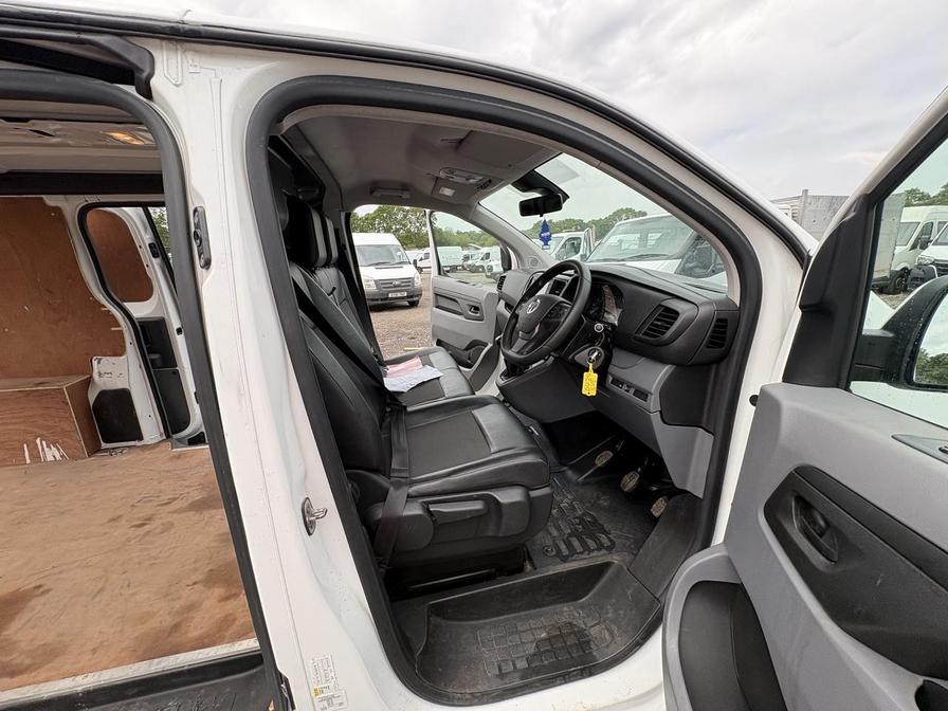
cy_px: 356
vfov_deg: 85.7
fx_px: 383
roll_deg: +6.2
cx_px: 474
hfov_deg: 102.1
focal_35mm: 14
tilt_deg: -10.2
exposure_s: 1/331
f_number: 2.2
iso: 50
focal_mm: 2.22
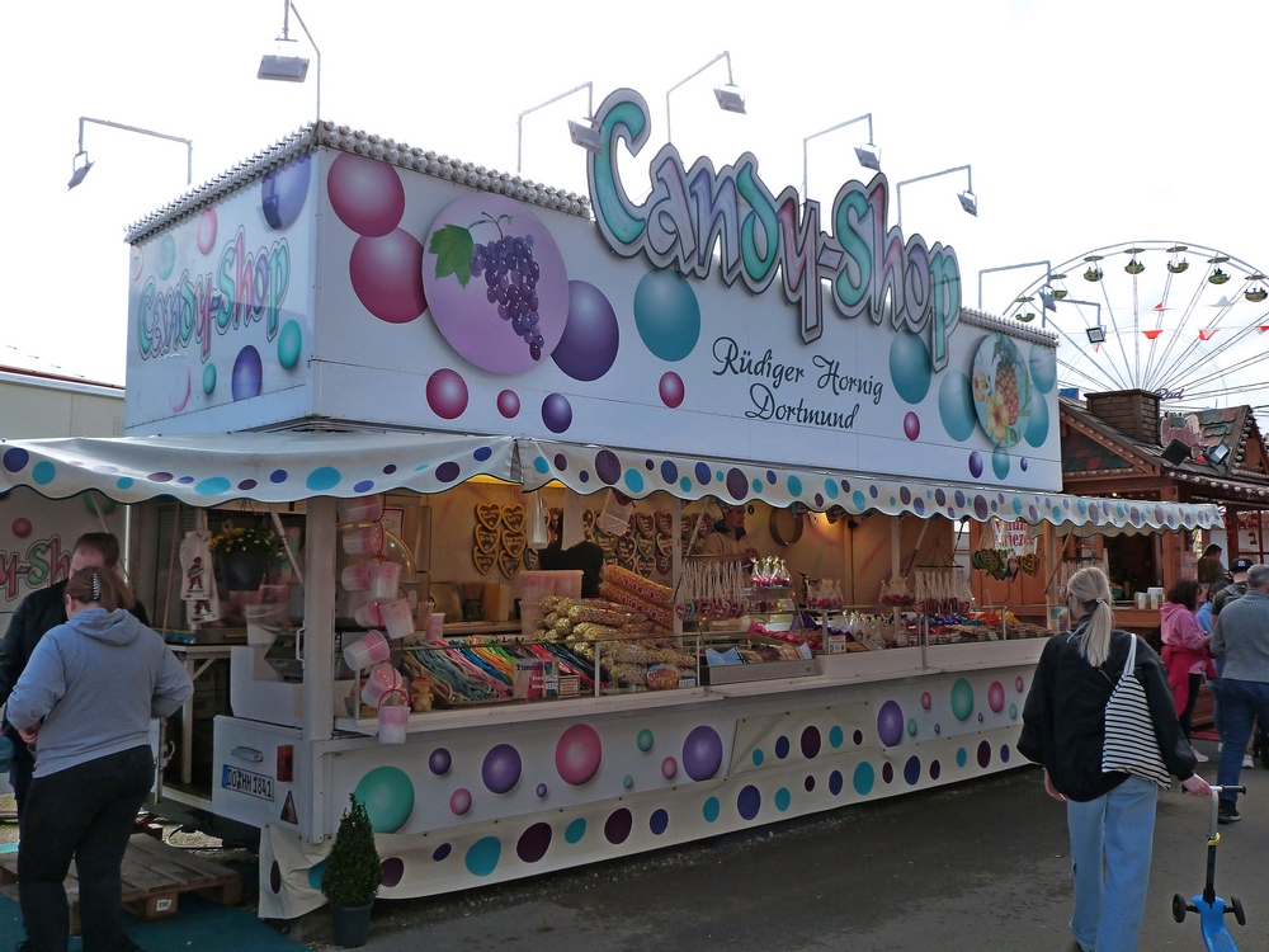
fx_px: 1136
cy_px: 476
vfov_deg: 45.4
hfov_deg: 58.4
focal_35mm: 31
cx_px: 634
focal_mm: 5.4
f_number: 4.5
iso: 160
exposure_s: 1/250
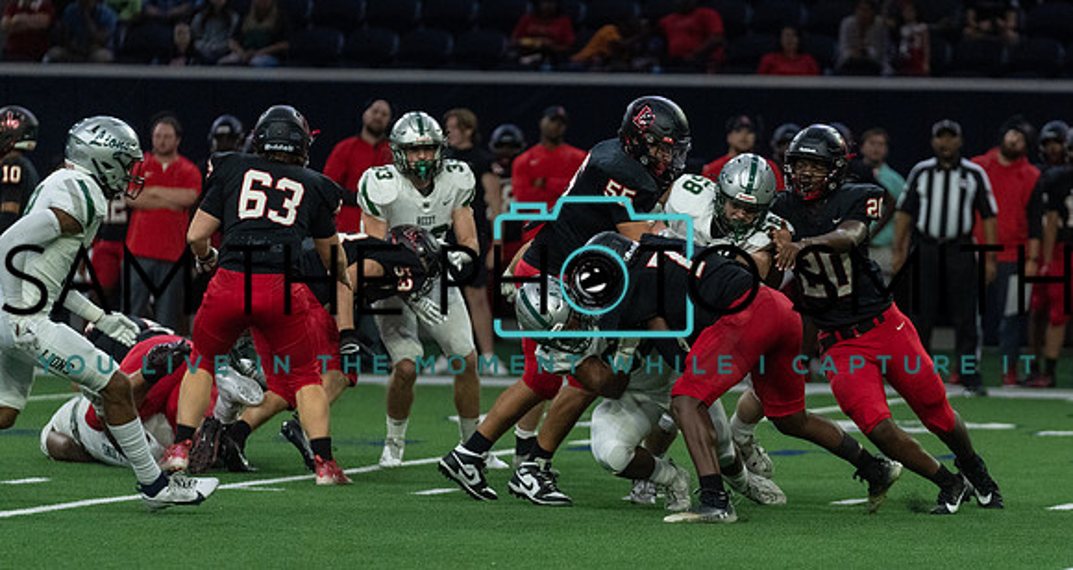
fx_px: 7882
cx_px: 665
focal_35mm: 281
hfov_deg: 7.8
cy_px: 258
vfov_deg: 4.1
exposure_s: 1/1250
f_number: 3.2
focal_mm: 200
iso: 5000
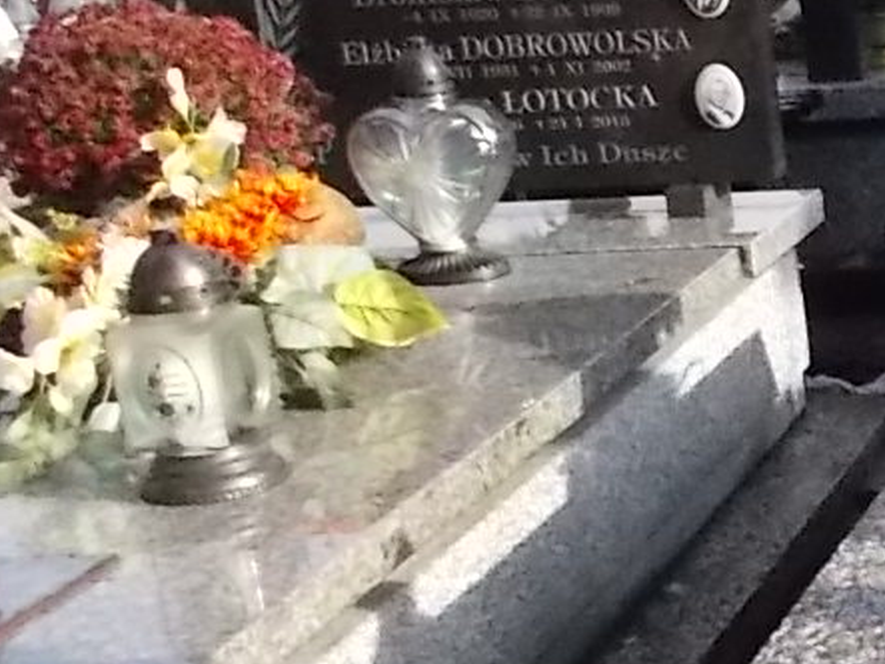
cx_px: 1382
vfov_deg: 15.7
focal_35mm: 94
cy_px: 462
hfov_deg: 18.2
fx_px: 2403
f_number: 8
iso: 400
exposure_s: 1/250
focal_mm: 4.6
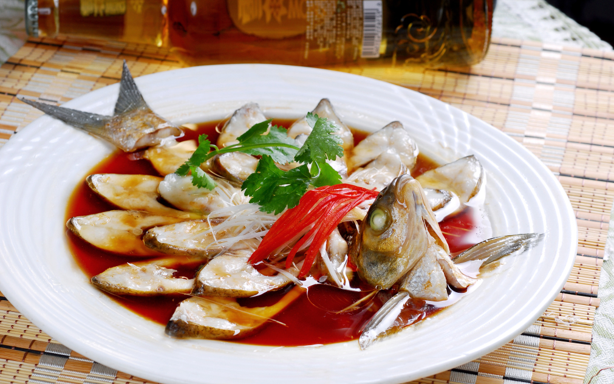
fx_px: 1556
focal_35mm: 93
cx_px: 310
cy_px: 201
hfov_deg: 22.3
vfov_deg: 14.1
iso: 100
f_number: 9
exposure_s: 1/200
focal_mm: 60
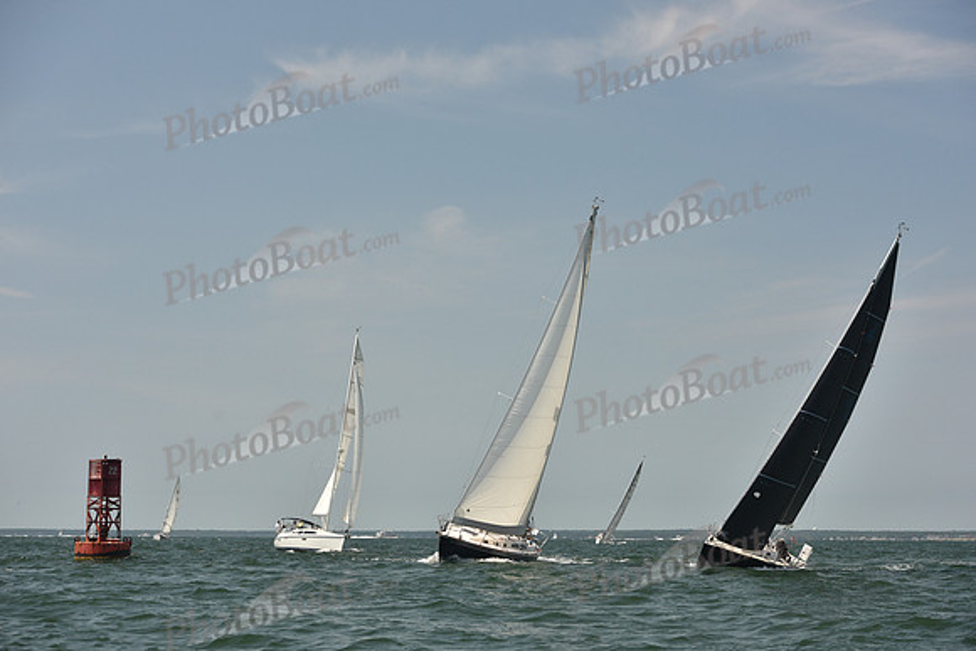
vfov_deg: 19.5
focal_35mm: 70
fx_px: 1898
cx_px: 488
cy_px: 326
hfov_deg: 28.8
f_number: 7.1
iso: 320
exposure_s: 1/1000
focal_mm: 70
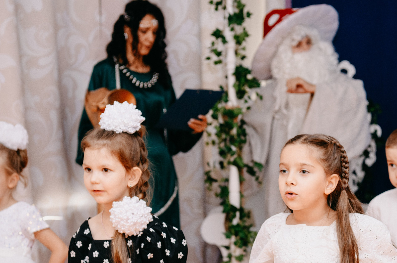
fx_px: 1145
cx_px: 274
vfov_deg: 13.1
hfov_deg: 19.6
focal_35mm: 104
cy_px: 203
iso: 500
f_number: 4
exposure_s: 1/160
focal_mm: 62
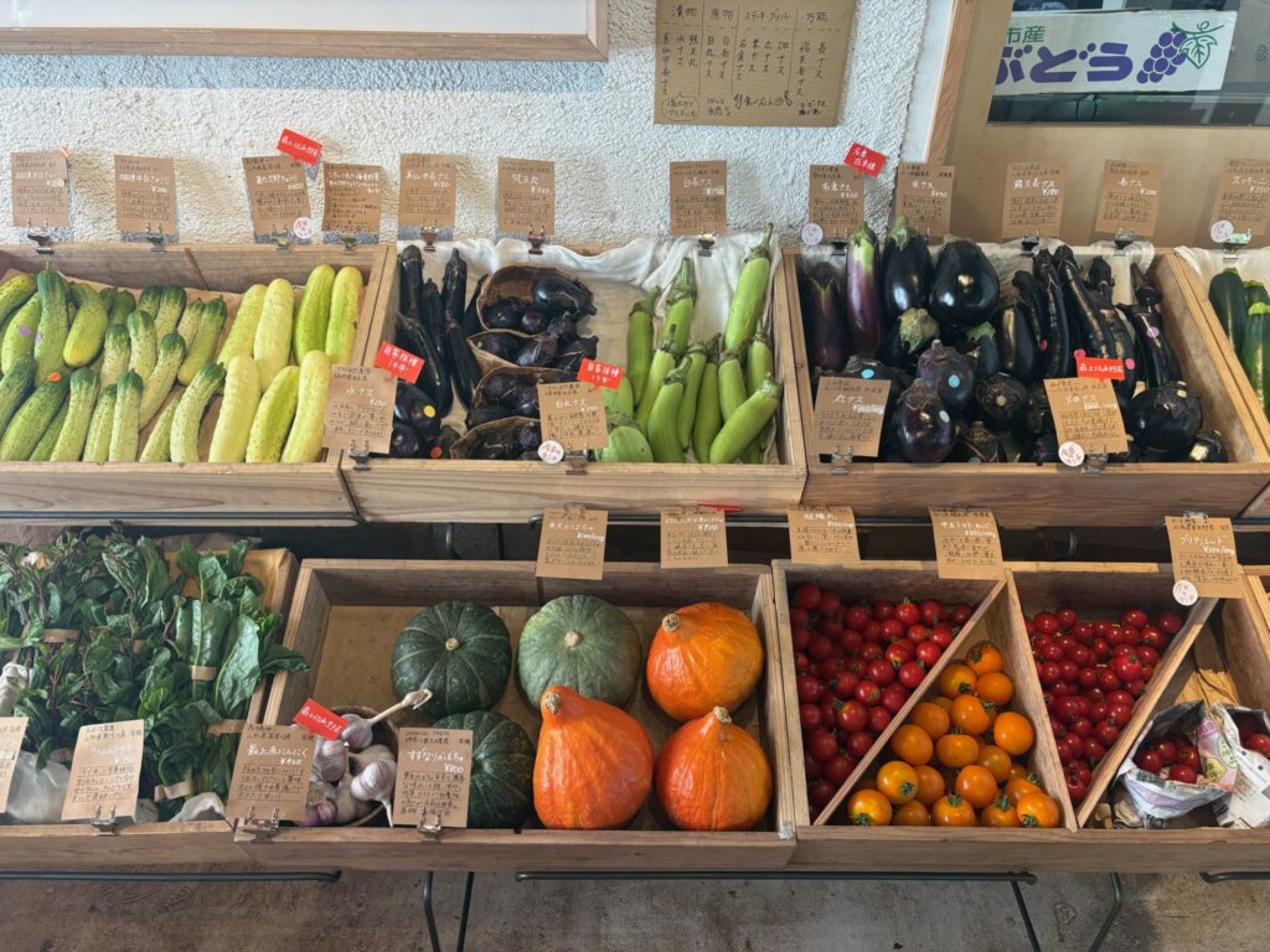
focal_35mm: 26
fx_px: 954
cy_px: 476
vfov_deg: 53.1
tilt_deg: -35.3
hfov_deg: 67.3
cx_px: 635
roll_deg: -0.8
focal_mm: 5.96
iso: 125
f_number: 1.6
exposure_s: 1/122
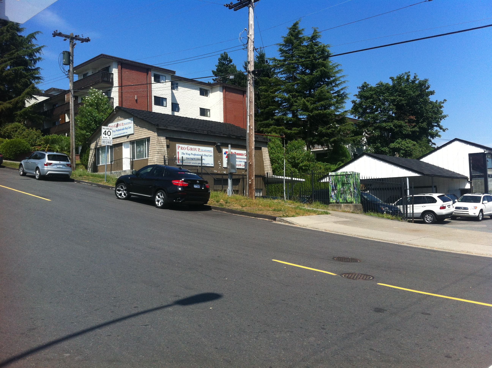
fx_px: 497
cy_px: 184
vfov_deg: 40.6
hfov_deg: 52.7
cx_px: 246
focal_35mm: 35
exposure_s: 1/1312
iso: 80
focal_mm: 3.85
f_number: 2.8
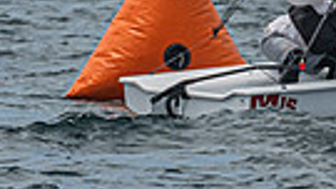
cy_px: -141
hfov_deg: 2.1
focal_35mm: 1028
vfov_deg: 1.2
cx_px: 453
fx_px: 9161
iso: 500
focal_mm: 170
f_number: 7.6
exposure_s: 1/4000
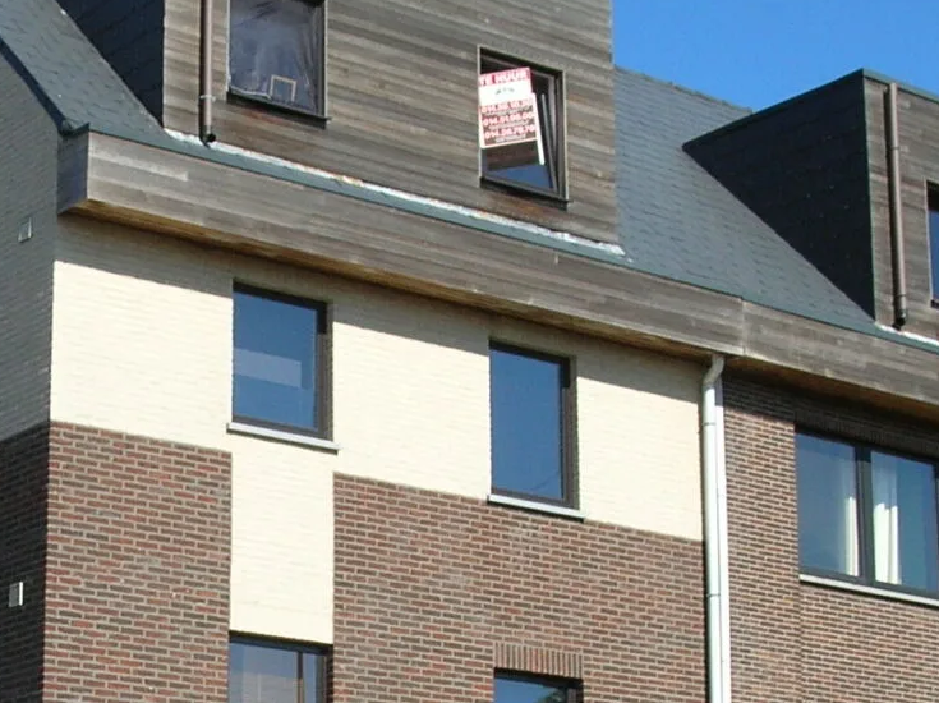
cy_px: 665
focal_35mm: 94
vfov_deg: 15.5
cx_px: 190
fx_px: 2548
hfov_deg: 20.6
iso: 50
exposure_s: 1/564
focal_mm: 6
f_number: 3.7
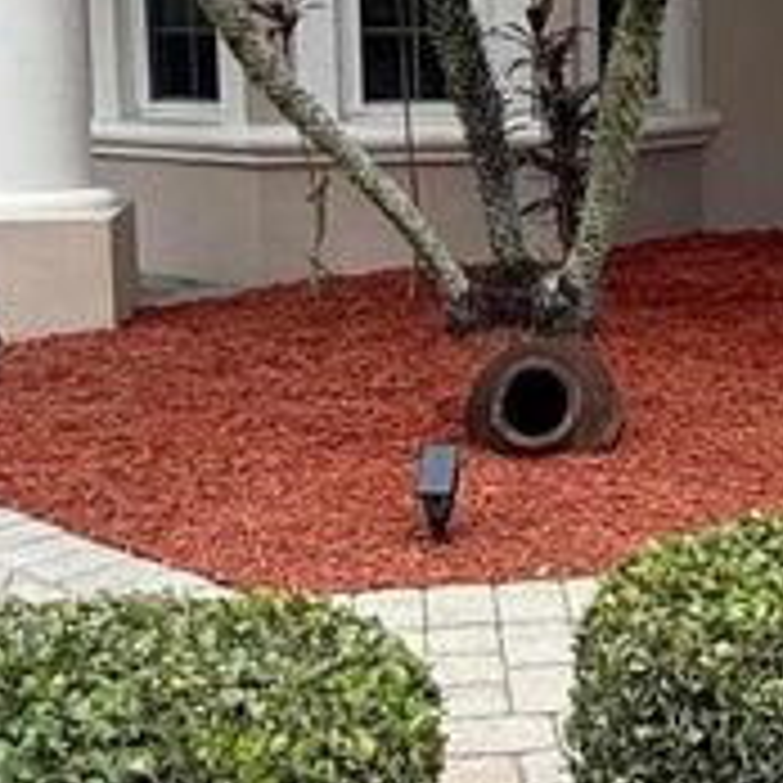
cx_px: 810
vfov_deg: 23.5
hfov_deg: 22.6
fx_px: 1868
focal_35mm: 73
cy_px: 243
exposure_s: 1/1285
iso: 64
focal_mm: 2.22
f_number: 2.2
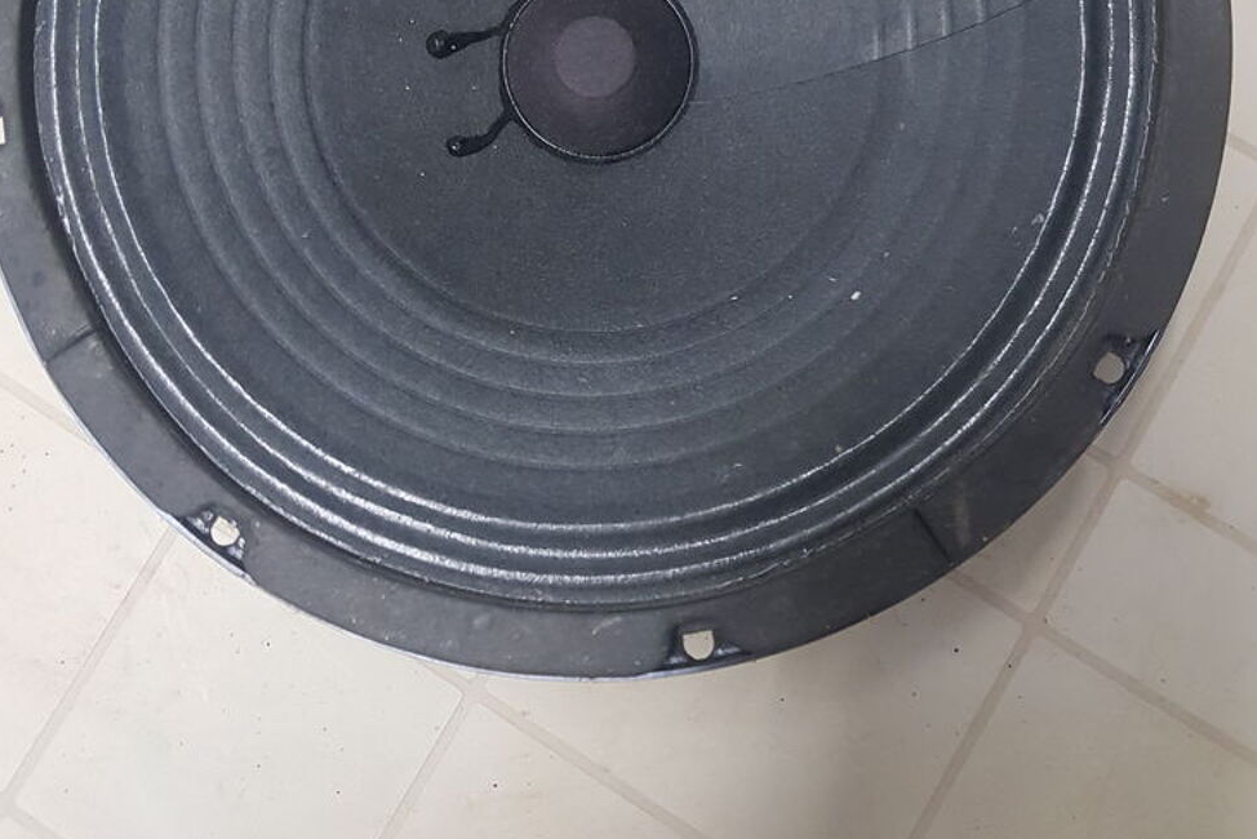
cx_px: 617
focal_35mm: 37
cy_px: 96
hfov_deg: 51.9
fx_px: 1292
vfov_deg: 34.1
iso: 200
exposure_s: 1/50
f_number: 1.7
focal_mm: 4.2
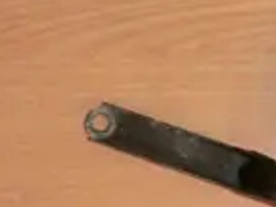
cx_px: 429
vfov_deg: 11.2
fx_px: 1061
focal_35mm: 133
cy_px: 107
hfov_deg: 13.8
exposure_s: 1/60
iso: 400
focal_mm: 6.9
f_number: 3.9
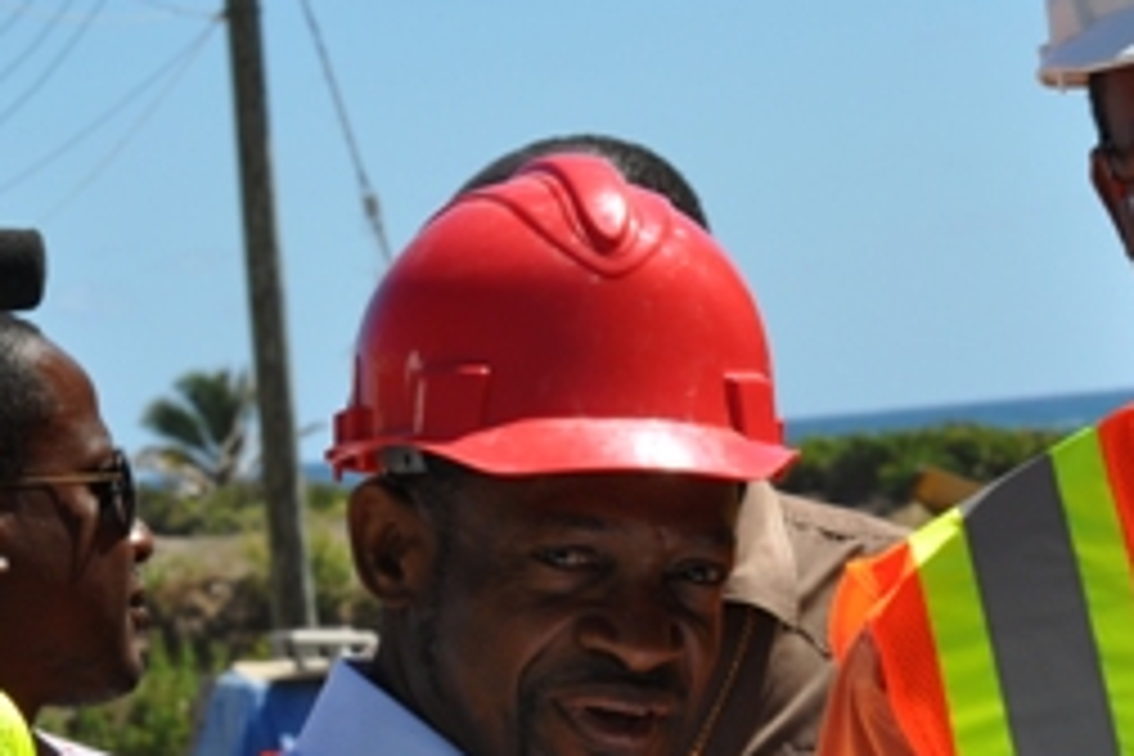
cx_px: 522
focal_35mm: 190
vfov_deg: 7.2
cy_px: 907
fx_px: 5985
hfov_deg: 10.8
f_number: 10
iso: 200
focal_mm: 50
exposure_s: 1/400
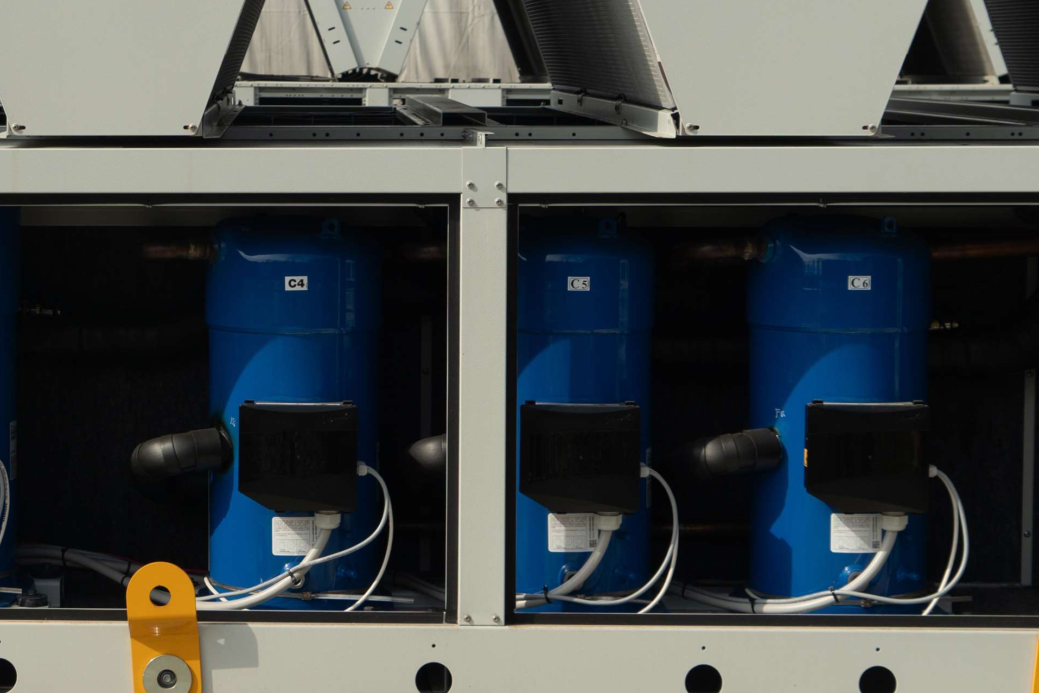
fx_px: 2367
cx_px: 151
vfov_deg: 16.6
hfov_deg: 24.2
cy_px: 234
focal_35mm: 82
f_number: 7.1
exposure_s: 1/320
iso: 160
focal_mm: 38
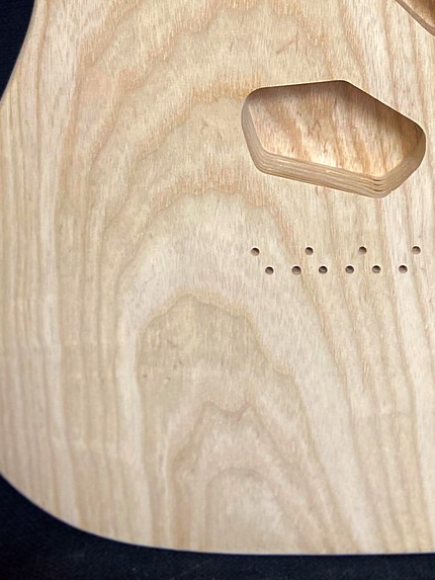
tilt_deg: -12.8
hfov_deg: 22.5
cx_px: 366
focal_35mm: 64
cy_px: 20
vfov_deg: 28.6
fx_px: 1072
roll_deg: +1.4
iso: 160
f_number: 1.8
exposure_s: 1/60
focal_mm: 4.25
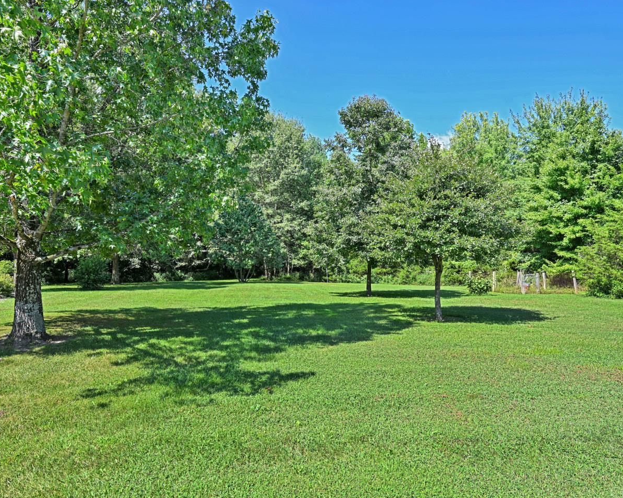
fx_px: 380
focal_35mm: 21
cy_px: 250
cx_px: 300
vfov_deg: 66.5
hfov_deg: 78.7
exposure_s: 1/250
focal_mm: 17.5
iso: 125
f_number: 5.6
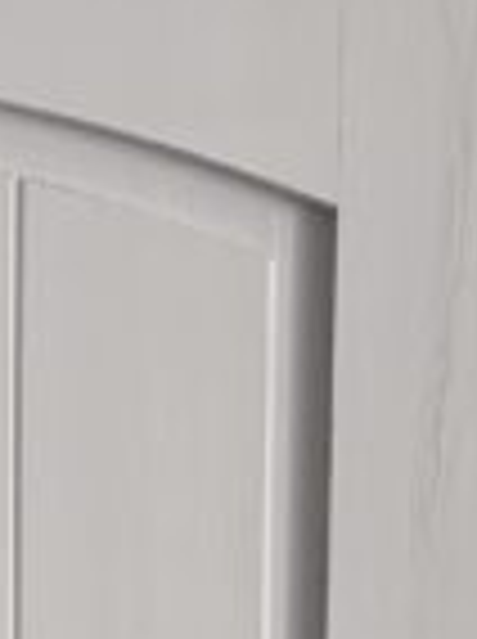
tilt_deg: -9.9
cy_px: 1809
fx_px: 3465
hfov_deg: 7.6
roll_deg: +0.6
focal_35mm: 188
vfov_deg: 8.9
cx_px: -418
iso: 80
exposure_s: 1/60
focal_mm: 5.96
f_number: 1.6
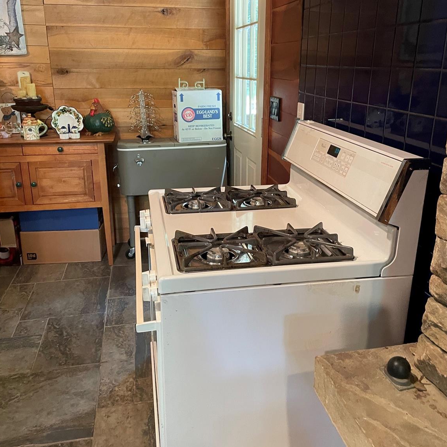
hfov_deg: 52.5
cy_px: 201
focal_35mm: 31
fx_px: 453
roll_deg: +3.1
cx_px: 222
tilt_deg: -15.8
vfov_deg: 52.4
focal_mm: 4.2
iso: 400
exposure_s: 1/60
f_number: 1.6
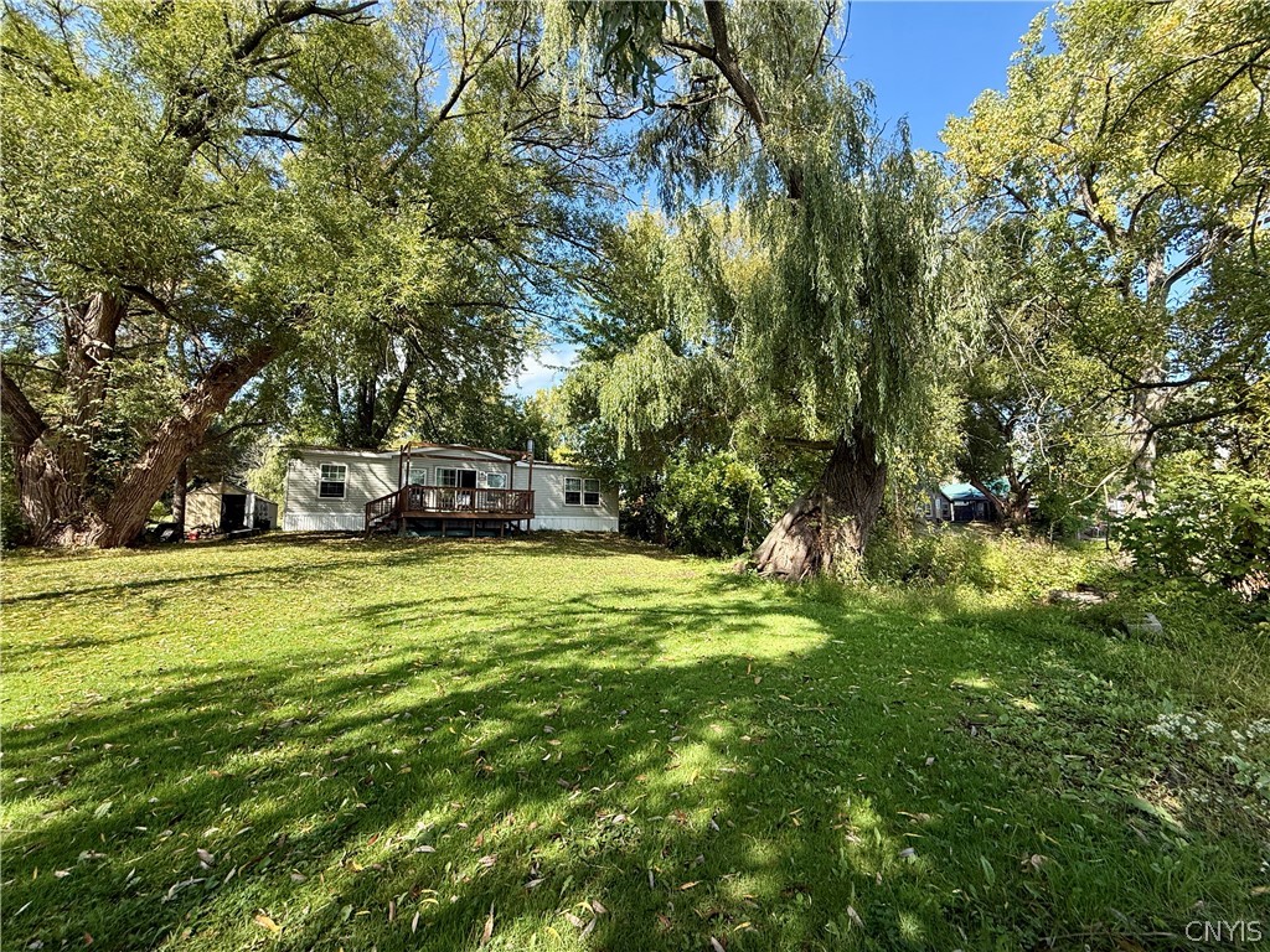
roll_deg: +0.4
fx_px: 514
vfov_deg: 85.7
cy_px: 476
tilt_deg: +6.6
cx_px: 635
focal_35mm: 14
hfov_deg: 102.1
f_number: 2.2
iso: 64
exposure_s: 1/540
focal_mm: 2.22
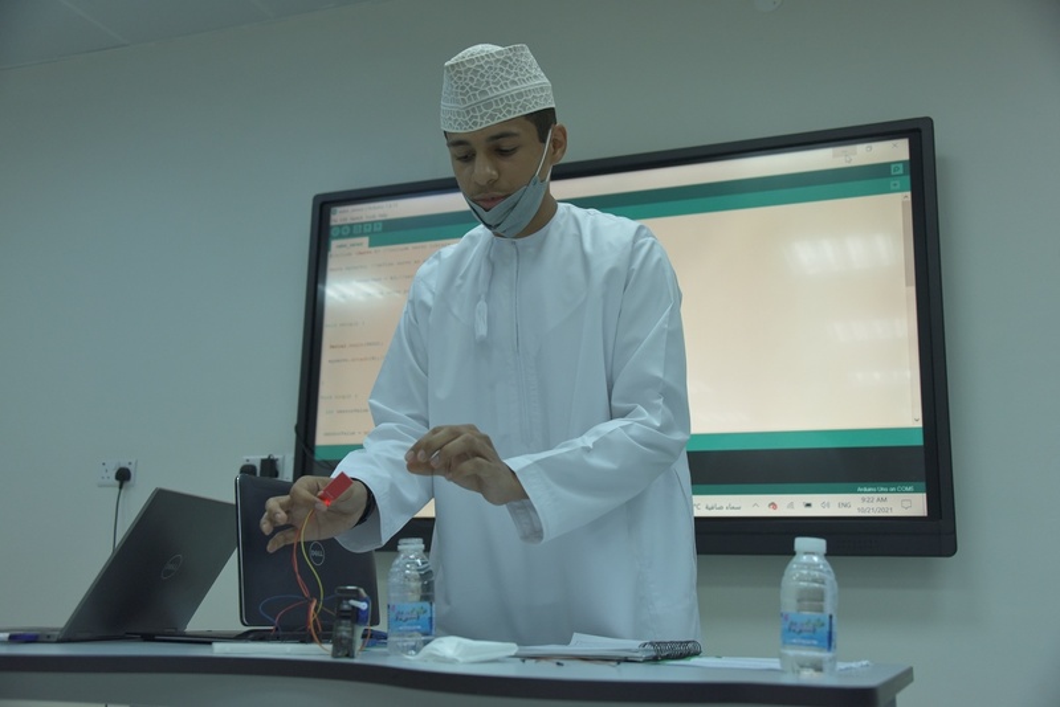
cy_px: 354
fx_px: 1119
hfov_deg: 50.7
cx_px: 530
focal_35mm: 38
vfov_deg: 35.1
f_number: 4.5
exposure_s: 1/320
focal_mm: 38
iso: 2000
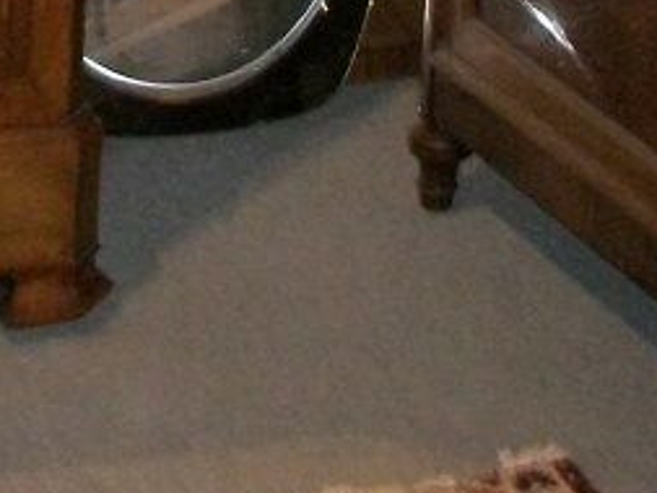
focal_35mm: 162
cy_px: -651
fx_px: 3076
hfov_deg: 11.9
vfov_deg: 8.5
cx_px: -169
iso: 250
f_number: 2.9
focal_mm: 5.7
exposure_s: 1/30
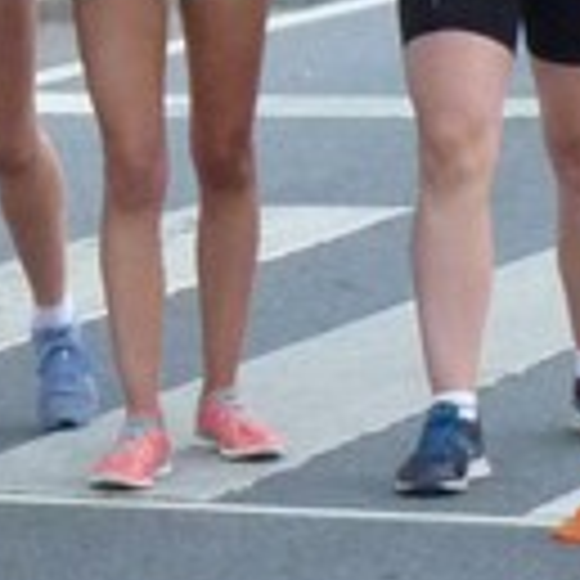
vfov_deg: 4.8
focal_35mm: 364
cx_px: -432
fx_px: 6900
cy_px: -283
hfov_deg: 4.8
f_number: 3.2
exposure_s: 1/25
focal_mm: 9.2
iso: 400
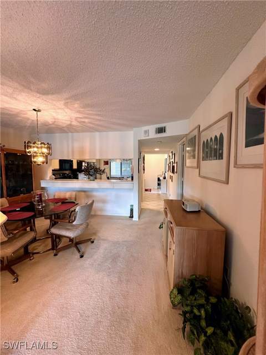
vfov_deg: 102.1
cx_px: 133
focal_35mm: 14
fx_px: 143
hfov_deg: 85.7
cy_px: 178
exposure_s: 1/60
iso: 250
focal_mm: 2.22
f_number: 2.2
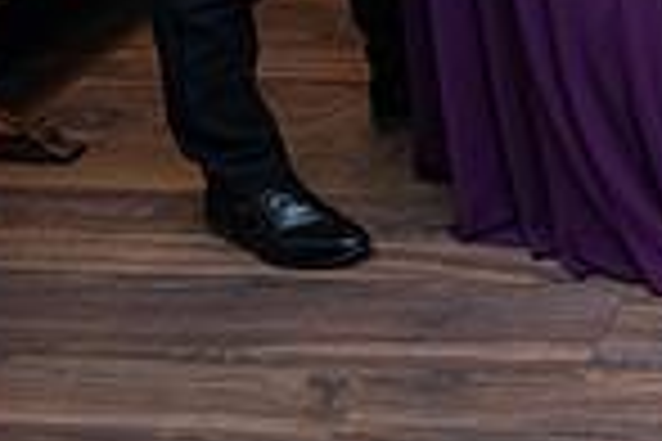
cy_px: -344
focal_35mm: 96
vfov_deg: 13.0
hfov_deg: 16.9
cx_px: 1243
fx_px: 1765
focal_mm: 24
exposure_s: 1/160
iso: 800
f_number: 3.5
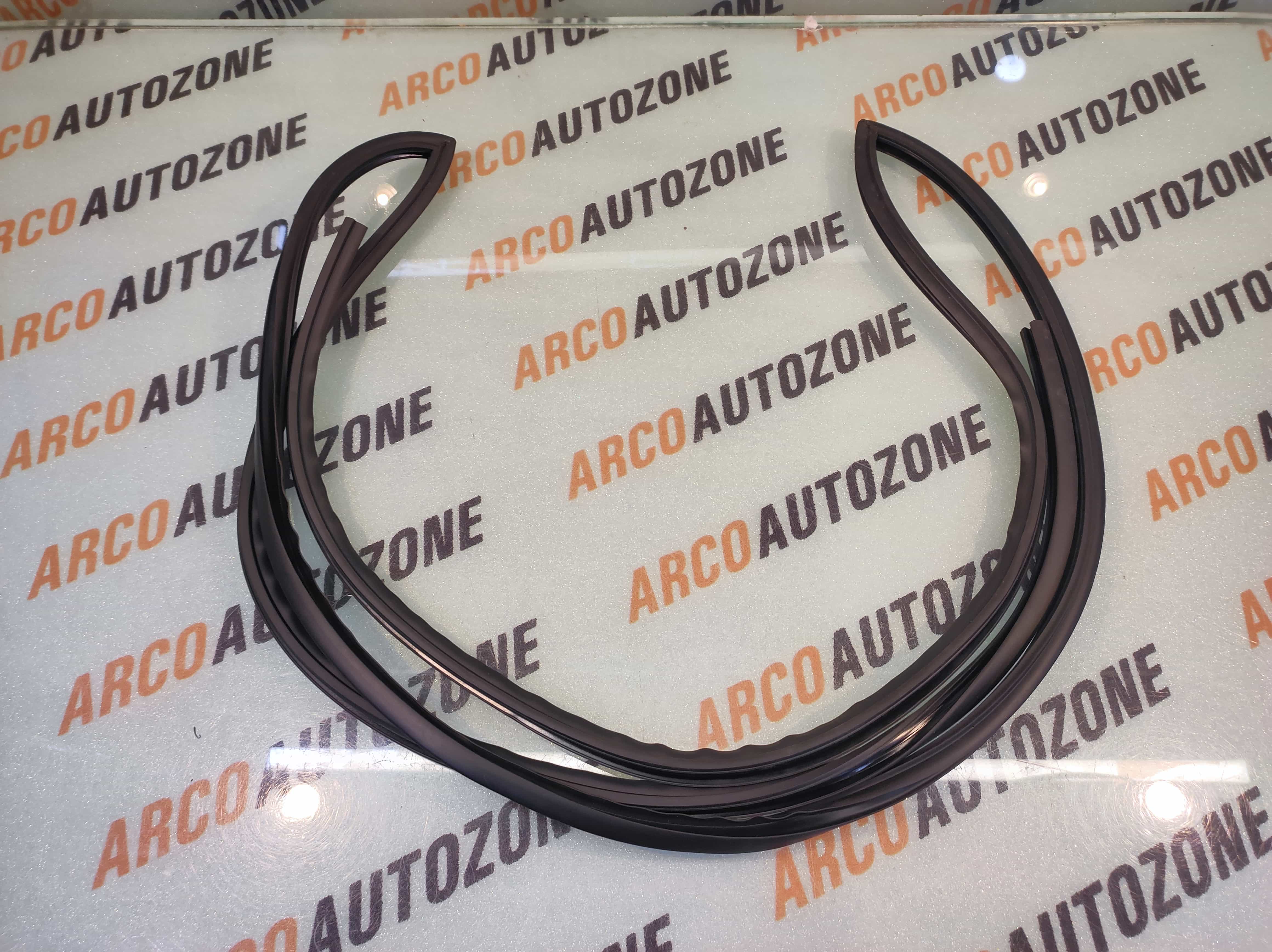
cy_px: 476
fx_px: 624
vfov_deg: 74.6
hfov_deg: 91.1
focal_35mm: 17
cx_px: 636
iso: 137
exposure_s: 1/33
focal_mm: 4.74
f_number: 1.79
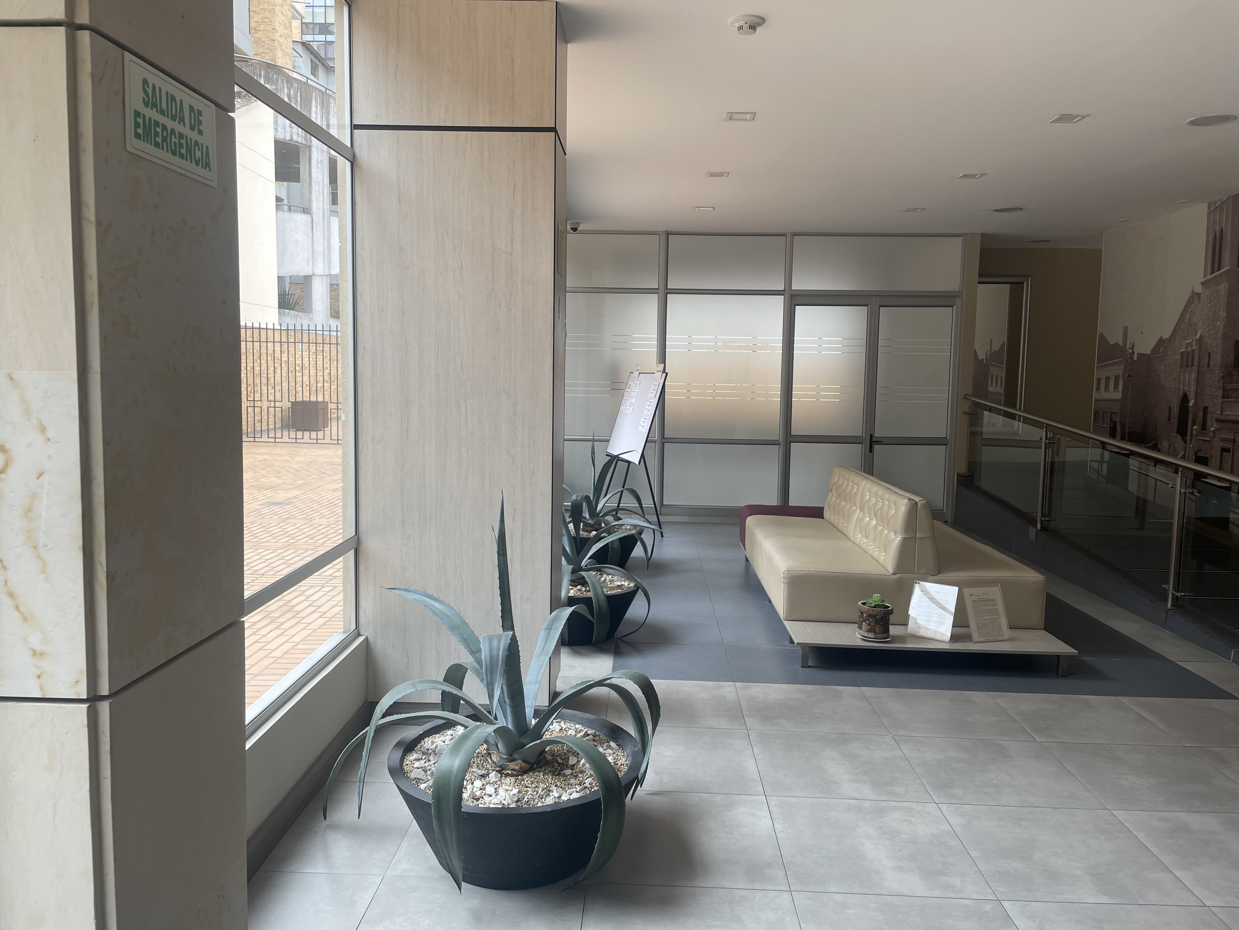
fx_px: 931
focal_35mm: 26
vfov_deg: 53.1
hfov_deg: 67.3
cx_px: 620
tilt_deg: -5.3
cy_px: 465
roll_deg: -1.2
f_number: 1.6
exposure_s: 1/142
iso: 32
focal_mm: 4.2
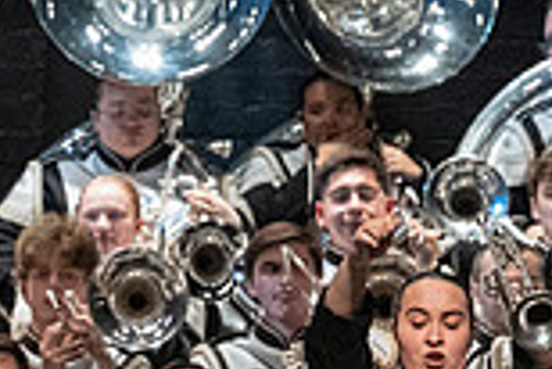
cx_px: 685
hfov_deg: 2.4
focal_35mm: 846
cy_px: 645
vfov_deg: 1.6
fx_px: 12984
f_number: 4
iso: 4000
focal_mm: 150
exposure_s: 1/500
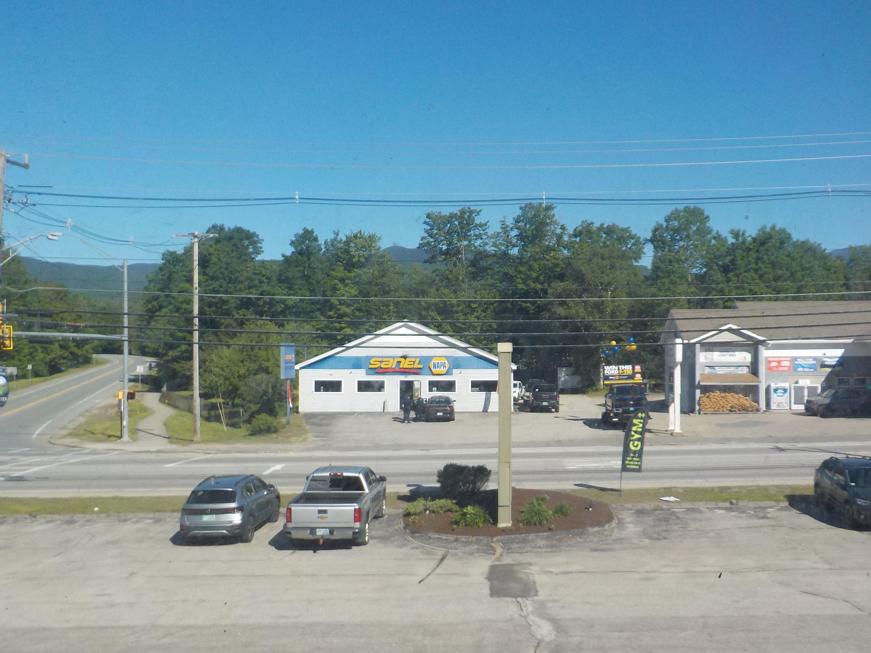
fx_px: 881
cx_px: 507
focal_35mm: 35
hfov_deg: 52.4
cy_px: 356
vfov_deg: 40.7
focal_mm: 4.1
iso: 125
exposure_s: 1/1000
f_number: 3.3
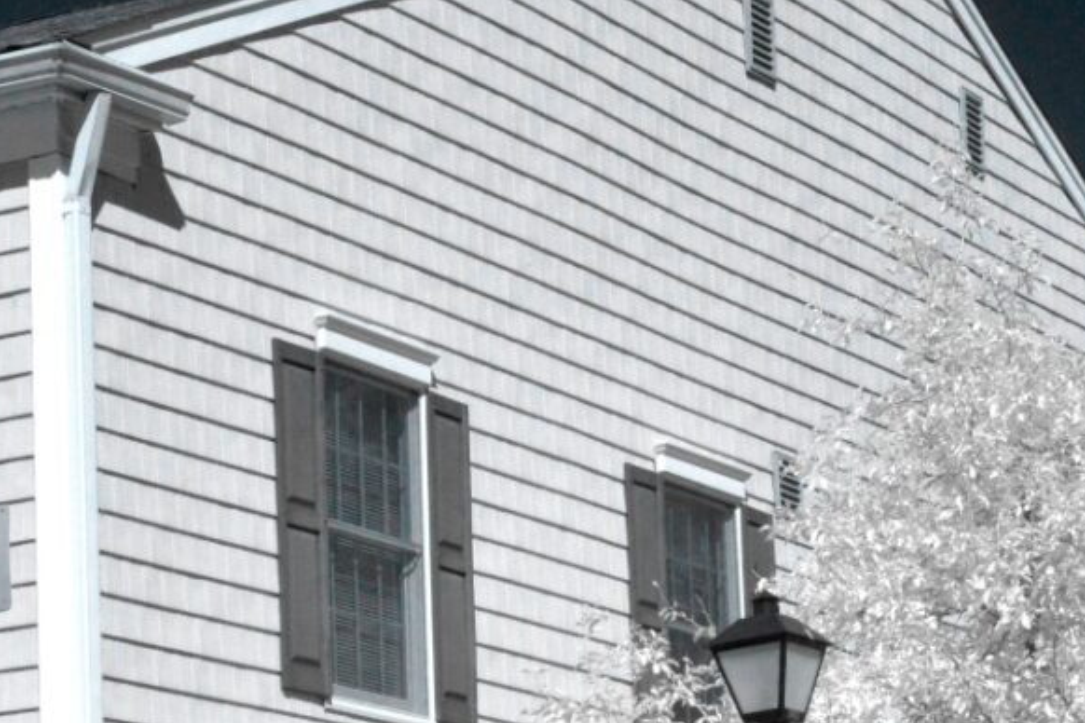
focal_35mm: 132
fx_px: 3978
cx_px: 367
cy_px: 908
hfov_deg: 15.5
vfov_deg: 10.2
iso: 6400
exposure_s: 1/4000
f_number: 14
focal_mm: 50
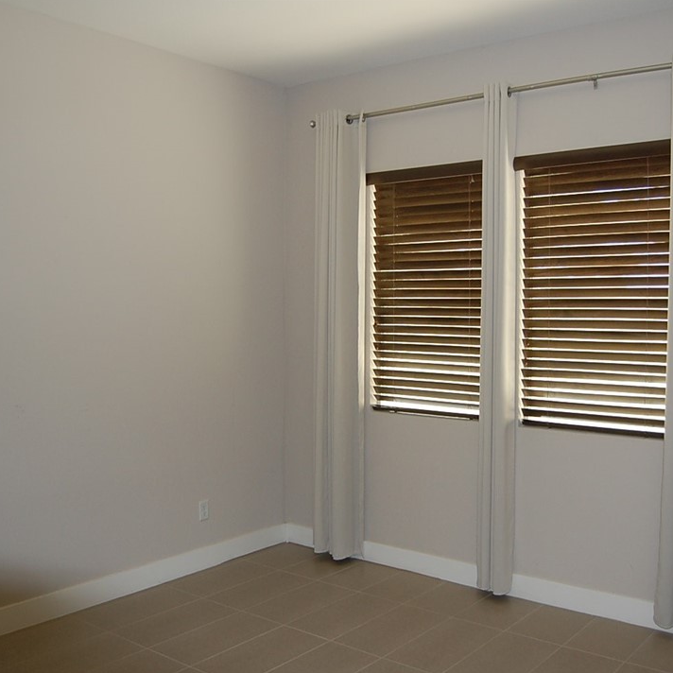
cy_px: 336
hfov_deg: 47.1
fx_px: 770
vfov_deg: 47.2
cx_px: 373
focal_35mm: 35
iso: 400
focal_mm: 18
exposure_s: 1/60
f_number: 3.5
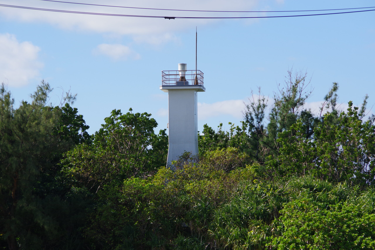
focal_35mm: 202
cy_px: 125
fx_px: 2104
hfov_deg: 10.2
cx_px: 188
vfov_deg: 6.8
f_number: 10
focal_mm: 135
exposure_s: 1/250
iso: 200
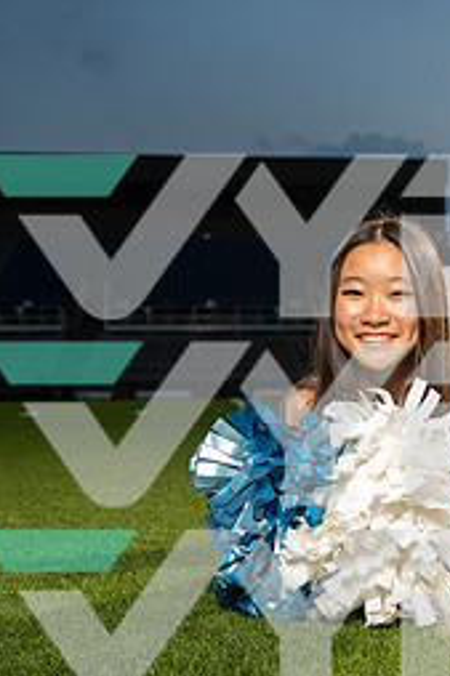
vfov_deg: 32.2
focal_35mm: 62
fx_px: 1164
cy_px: 426
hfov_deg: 21.5
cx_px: 375
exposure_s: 1/250
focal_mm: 35
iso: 500
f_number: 4
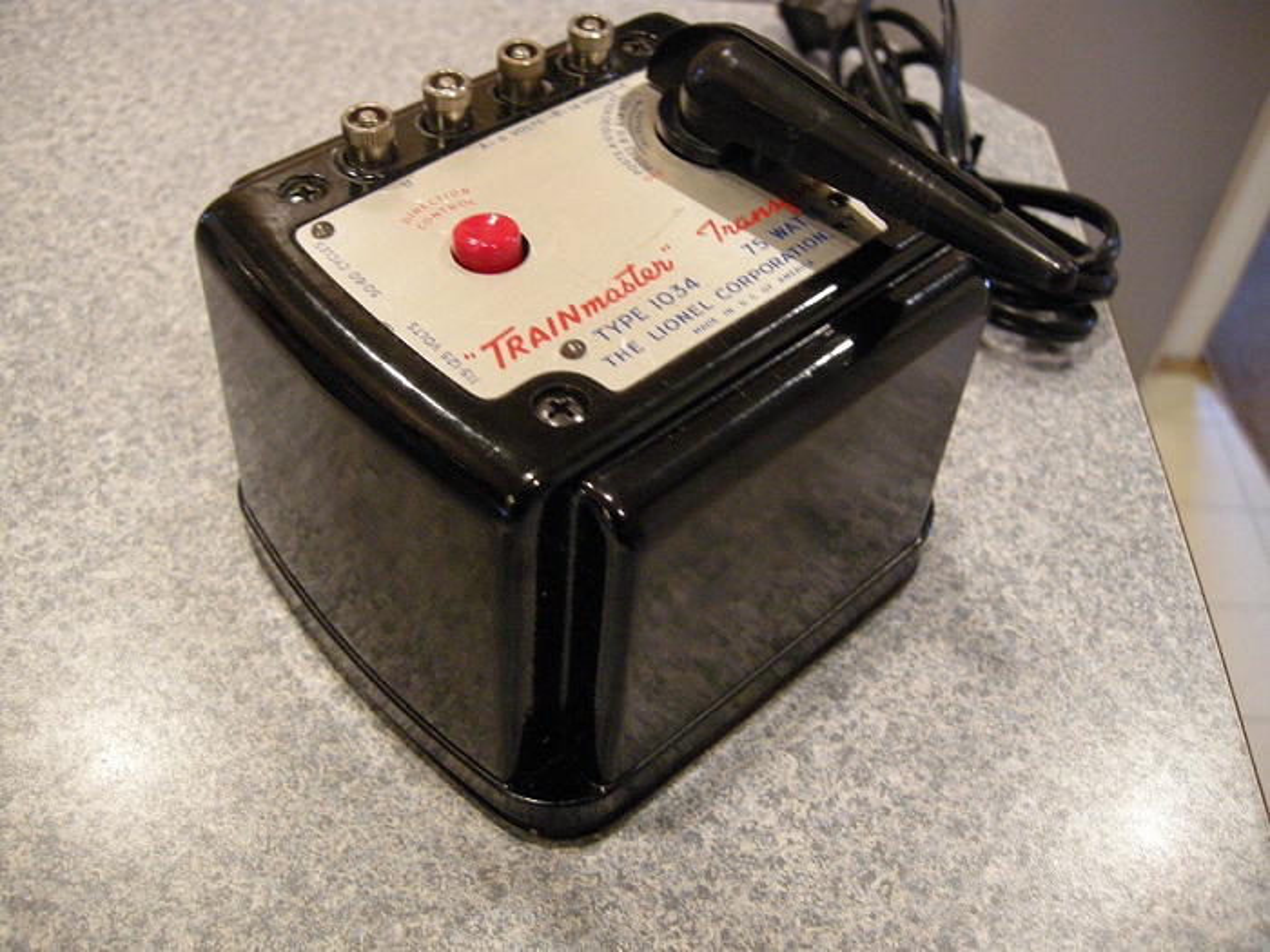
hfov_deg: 52.6
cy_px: 476
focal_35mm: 35
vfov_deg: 40.7
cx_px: 635
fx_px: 1284
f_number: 2.7
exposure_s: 1/18
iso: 400
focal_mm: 7.5
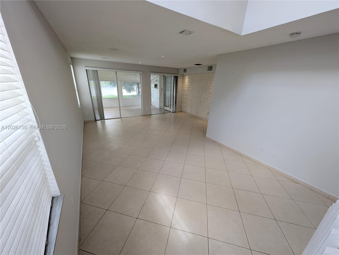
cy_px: 128
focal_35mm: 12
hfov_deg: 110.5
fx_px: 118
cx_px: 170
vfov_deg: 94.6
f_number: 1.95
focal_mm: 2.23
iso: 60
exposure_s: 1/120
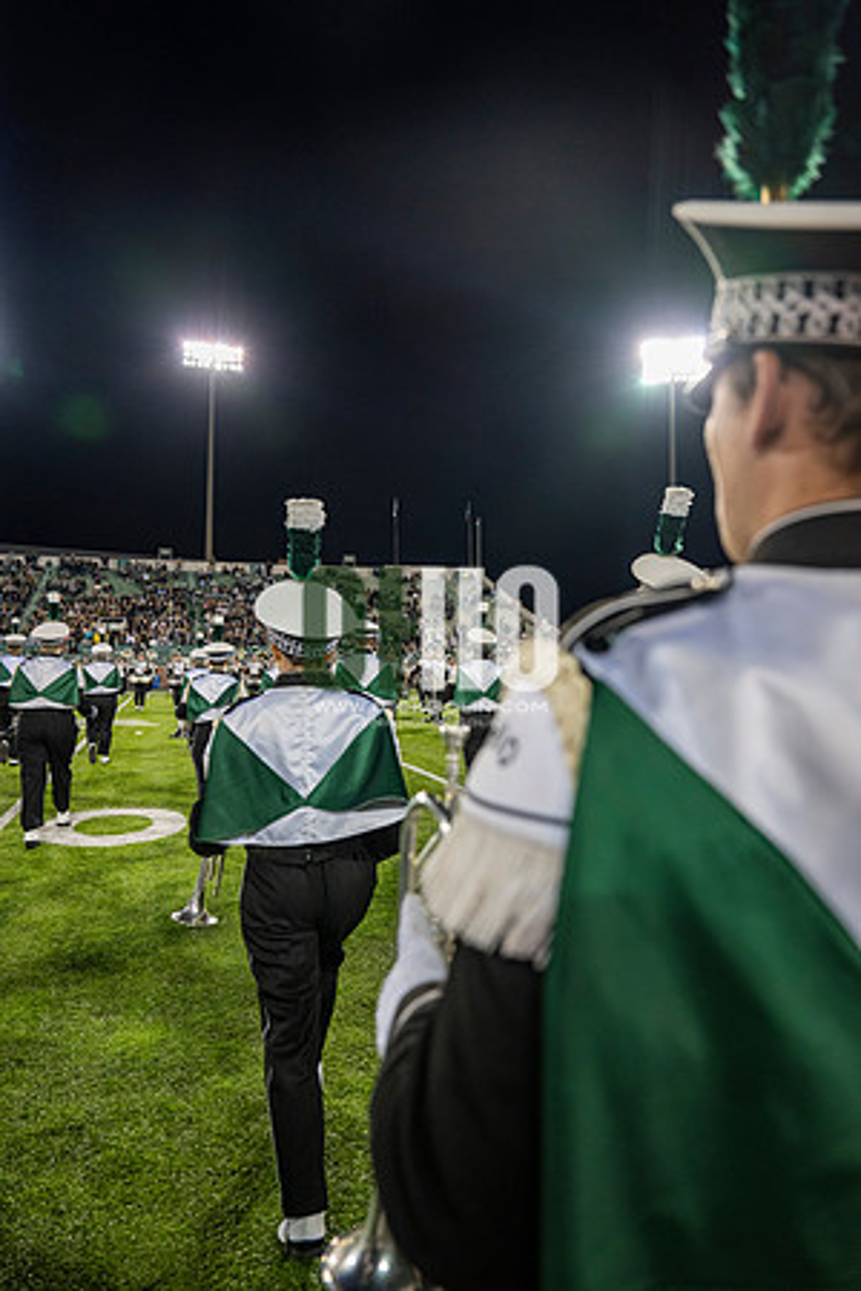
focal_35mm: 24
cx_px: 430
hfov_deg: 53.1
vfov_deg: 73.7
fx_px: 861
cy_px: 646
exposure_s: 1/500
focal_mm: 24
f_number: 3.2
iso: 1250
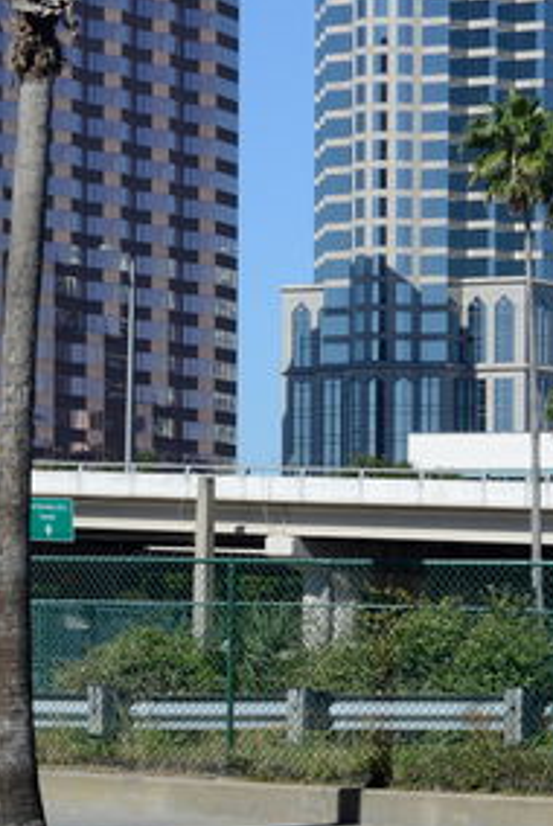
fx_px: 3631
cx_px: 536
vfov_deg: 12.5
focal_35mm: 158
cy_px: -336
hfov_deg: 8.7
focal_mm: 50
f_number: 18
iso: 100
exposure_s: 1/80
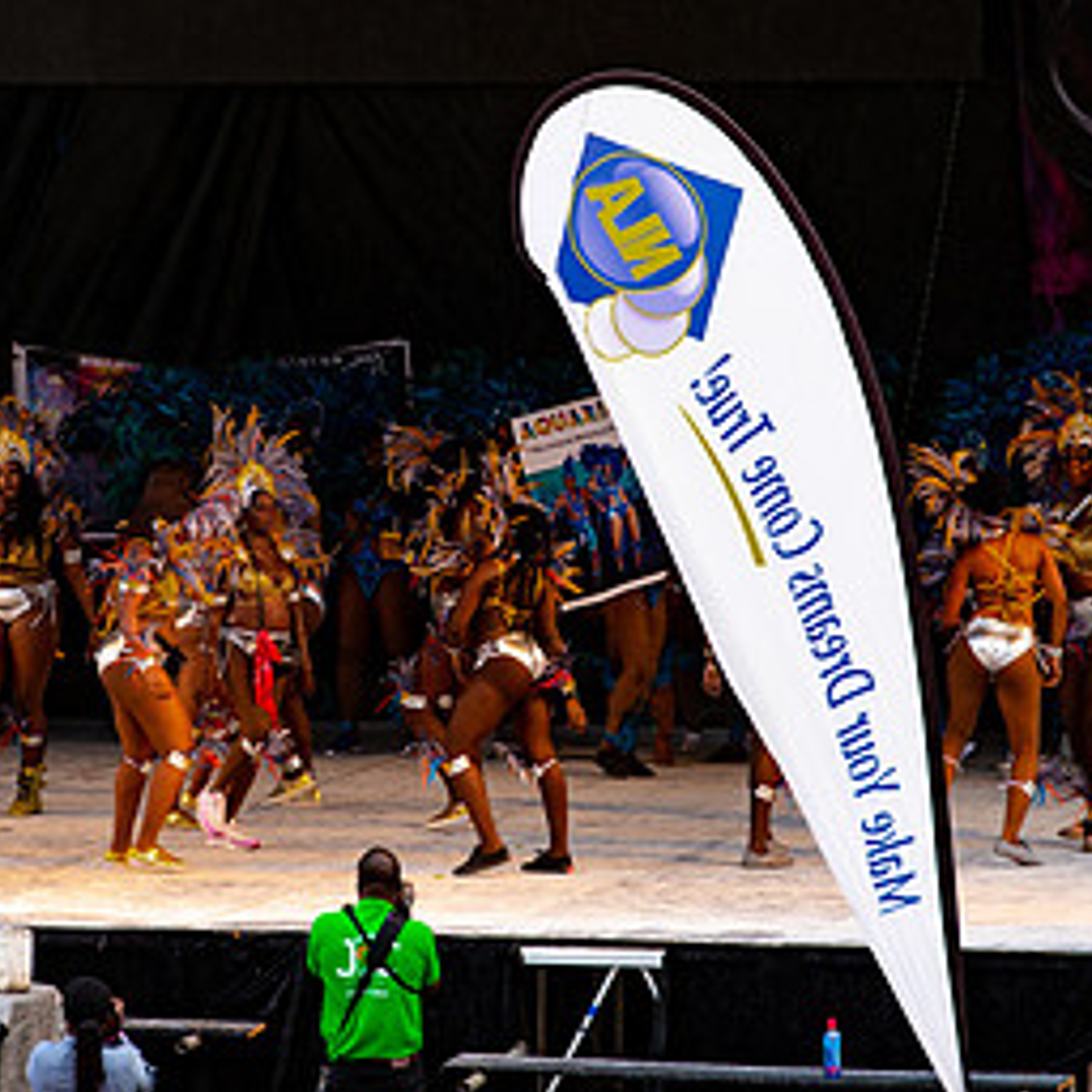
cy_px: 448
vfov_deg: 4.7
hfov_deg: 4.7
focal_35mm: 375
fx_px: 13384
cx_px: 397
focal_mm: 195
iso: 500
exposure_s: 1/160
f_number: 5
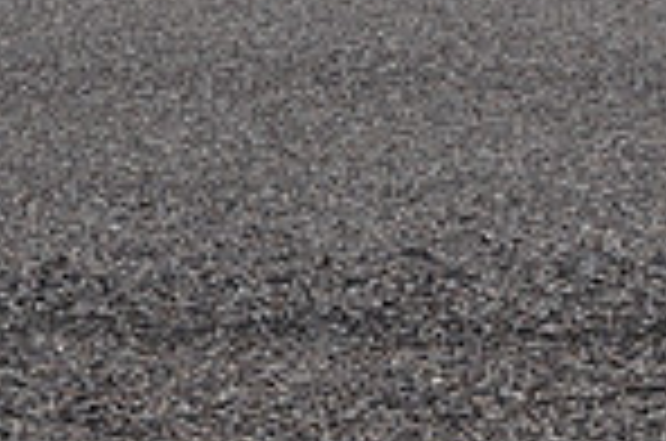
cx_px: 544
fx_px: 2713
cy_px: -322
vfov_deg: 8.9
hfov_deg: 13.9
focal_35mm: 147
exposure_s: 1/250
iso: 200
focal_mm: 25
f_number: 8
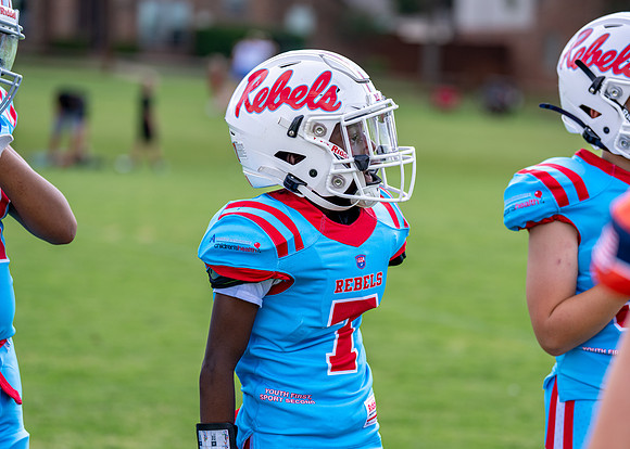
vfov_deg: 11.1
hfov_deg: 15.6
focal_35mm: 129
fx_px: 2305
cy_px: 229
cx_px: 361
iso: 100
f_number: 2.8
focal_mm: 111
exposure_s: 1/1000
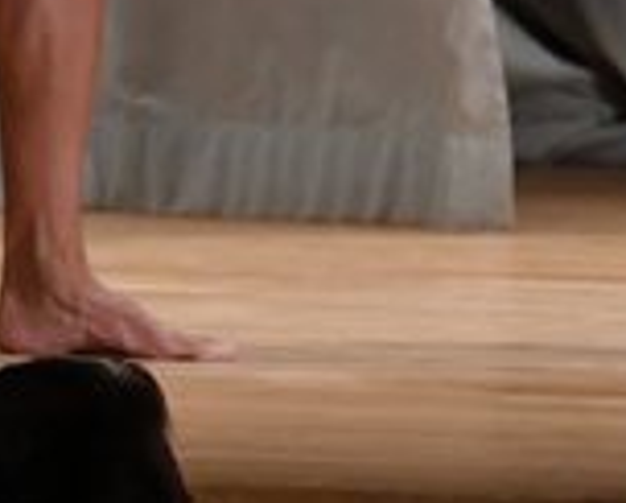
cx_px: -818
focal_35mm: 1148
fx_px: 21297
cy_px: -519
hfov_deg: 1.7
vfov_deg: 1.3
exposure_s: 1/400
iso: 3200
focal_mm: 160
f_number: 5.6
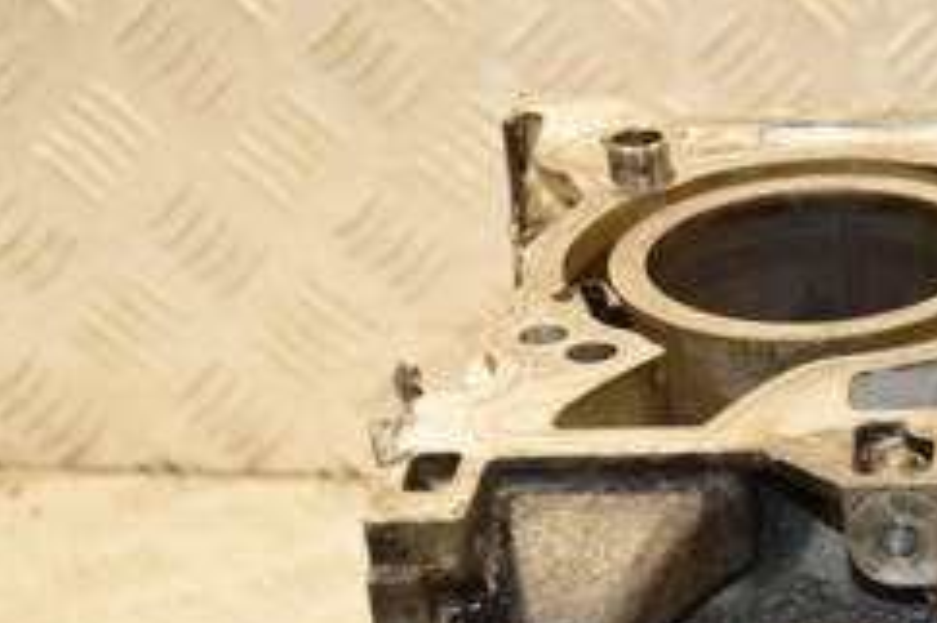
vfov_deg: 8.9
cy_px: 820
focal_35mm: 151
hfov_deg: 13.2
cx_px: 1162
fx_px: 3927
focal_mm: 38
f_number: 5
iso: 800
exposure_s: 1/100
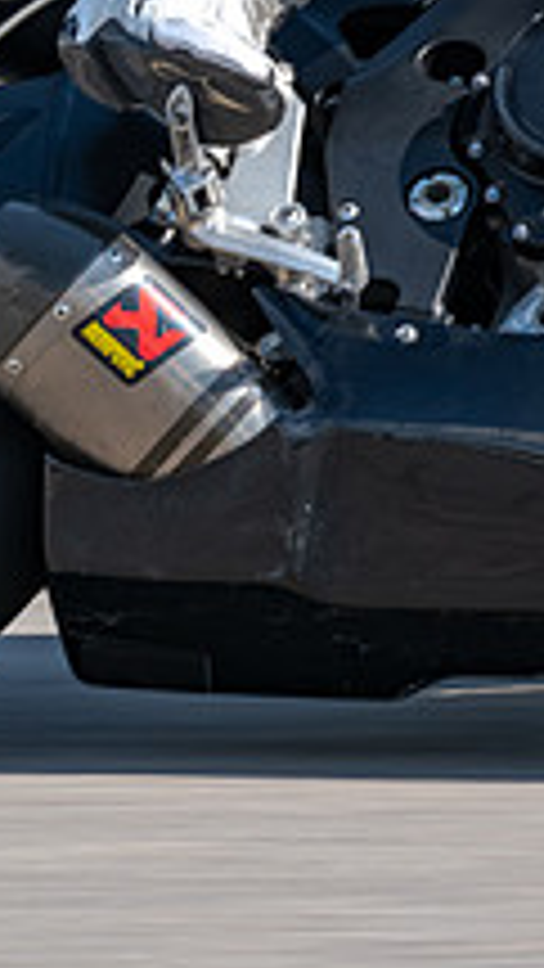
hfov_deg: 1.4
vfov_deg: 2.5
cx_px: 881
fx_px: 21712
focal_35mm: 847
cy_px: 110
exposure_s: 1/160
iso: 280
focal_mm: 300
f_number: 16
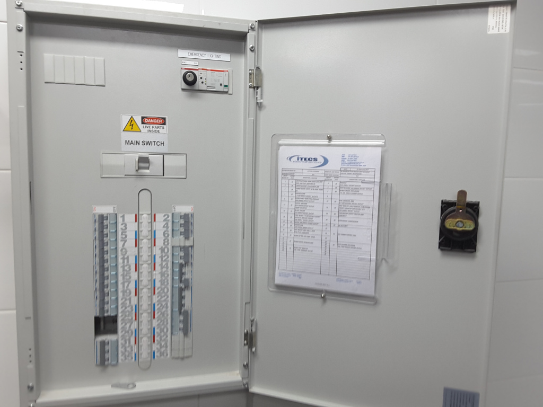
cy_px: 204
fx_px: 486
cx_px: 272
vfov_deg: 45.4
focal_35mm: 31
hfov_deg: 58.4
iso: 64
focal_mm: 2.9
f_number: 1.9
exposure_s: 1/33
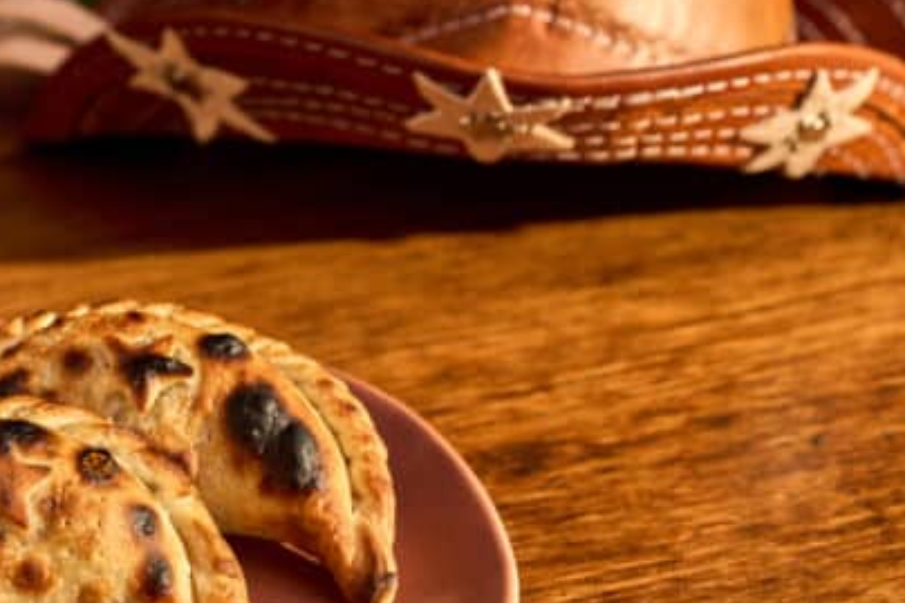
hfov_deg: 11.9
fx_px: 4297
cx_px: 47
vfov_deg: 8.0
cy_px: 417
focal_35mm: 171
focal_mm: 90
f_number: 6.3
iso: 50
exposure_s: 1/125
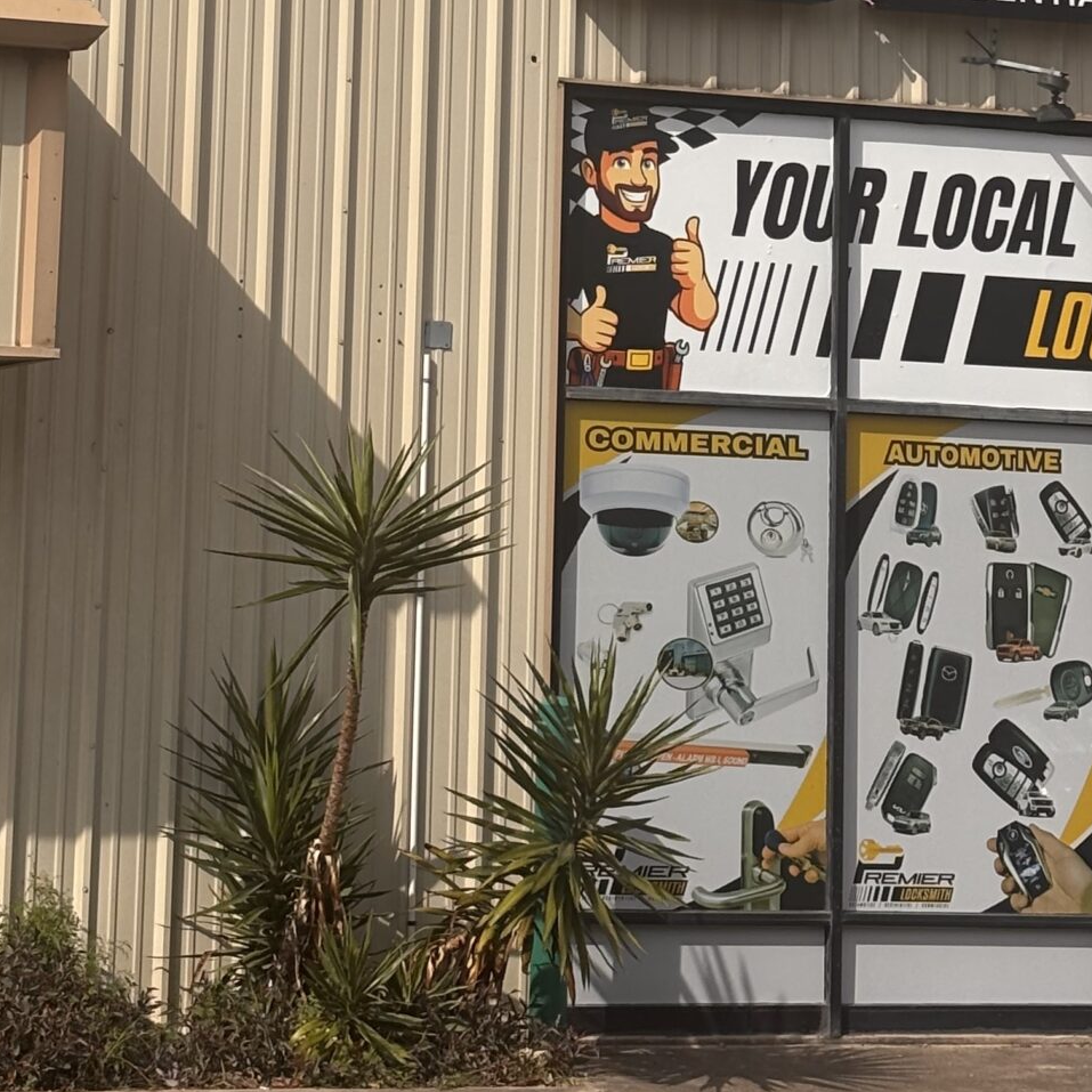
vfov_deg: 14.0
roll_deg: -1.4
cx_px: 490
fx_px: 4390
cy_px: 17
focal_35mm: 123
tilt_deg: +9.3
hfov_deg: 14.2
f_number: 1.6
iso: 40
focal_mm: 5.96
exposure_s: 1/5076
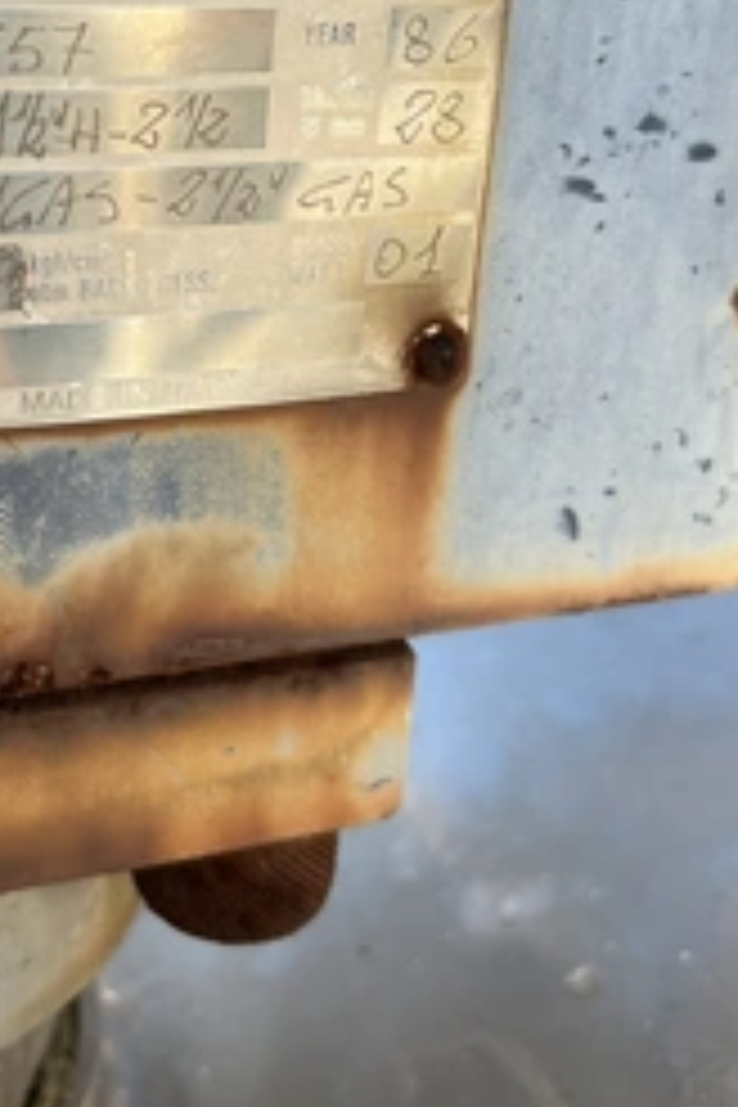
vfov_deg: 42.5
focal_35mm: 44
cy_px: 225
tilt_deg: -18.0
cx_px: 140
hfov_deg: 29.8
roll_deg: -0.2
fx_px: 1353
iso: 50
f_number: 1.6
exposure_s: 1/787
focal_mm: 5.1
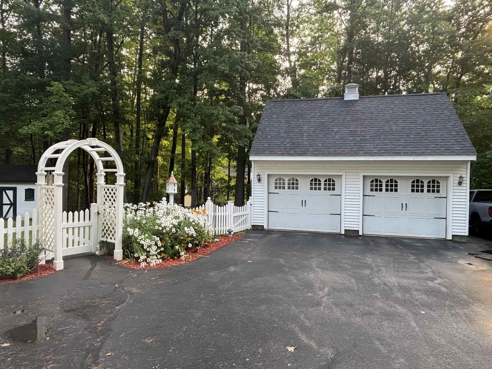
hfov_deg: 73.9
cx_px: 246
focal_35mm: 23
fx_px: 327
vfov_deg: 58.9
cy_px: 184
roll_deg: -0.9
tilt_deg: -0.6
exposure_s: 1/99
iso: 100
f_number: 2.4
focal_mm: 1.54
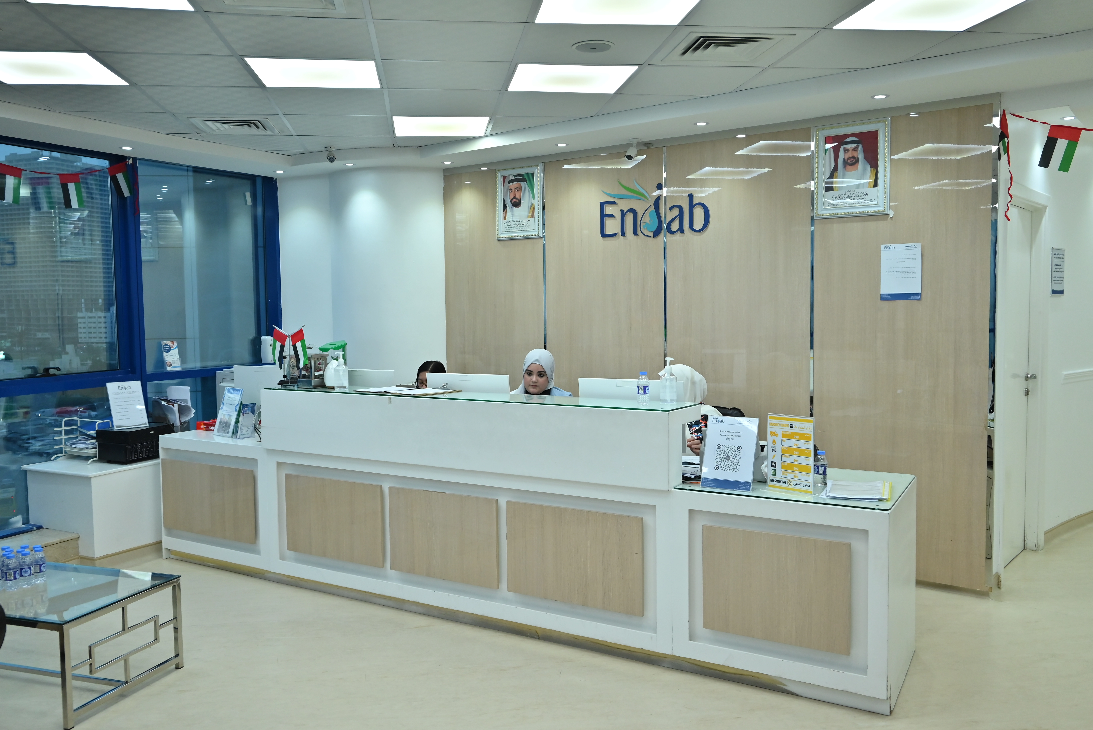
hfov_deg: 62.8
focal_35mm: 30
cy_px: 365
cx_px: 546
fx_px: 896
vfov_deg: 44.3
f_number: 4.5
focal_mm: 29.5
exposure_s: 1/200
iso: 800
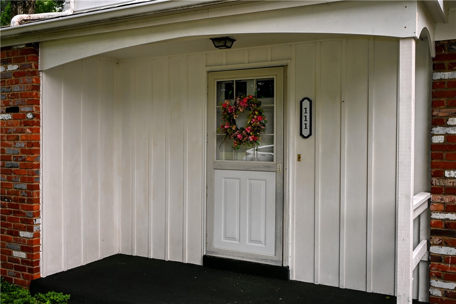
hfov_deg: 52.2
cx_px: 228
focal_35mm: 37
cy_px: 152
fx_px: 465
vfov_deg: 36.2
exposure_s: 1/125
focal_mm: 24.5
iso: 110
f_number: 5.6
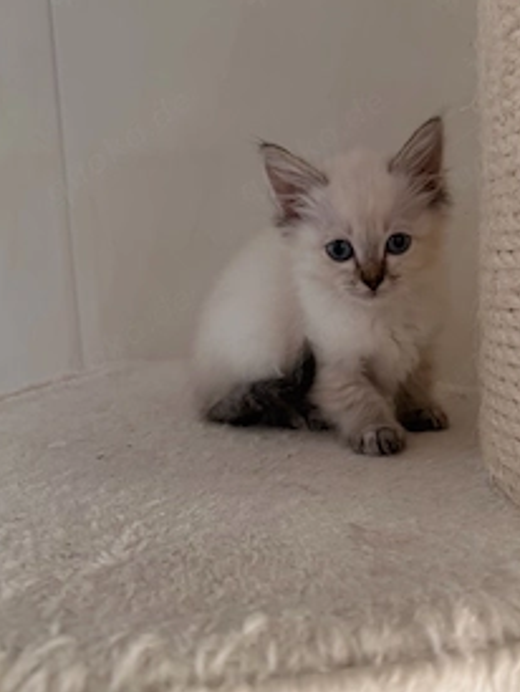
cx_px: 366
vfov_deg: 52.5
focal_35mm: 35
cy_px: 371
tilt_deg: -8.1
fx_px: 700
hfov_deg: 40.0
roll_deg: +1.2
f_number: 1.78
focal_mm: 6.76
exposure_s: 1/121
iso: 125
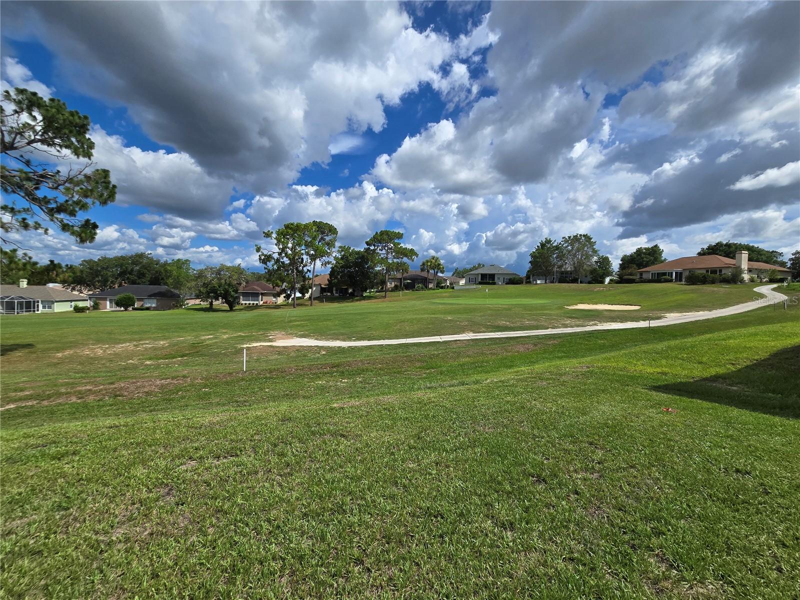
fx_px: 300
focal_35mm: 13
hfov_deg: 106.2
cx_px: 400
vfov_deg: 89.9
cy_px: 300
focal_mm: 2.2
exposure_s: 1/4302
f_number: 2.2
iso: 50
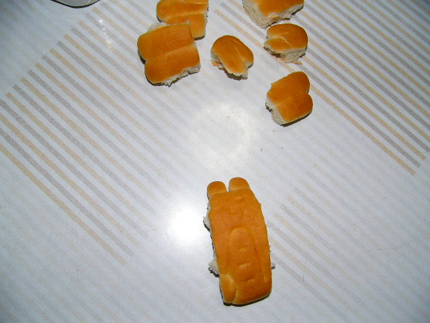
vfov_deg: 39.7
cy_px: 162
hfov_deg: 51.4
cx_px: 215
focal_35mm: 36
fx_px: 447
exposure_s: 1/60
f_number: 2.8
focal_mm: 6
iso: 50
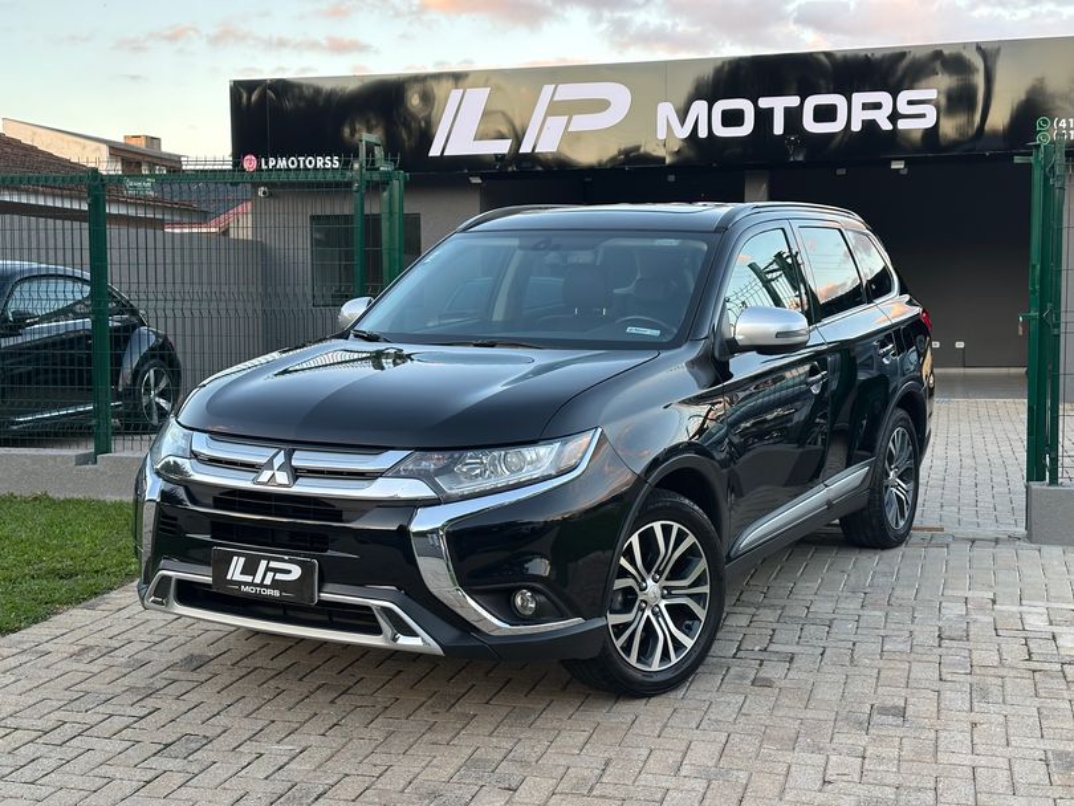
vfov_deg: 30.3
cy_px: 403
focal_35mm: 48
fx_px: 1490
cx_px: 537
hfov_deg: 39.6
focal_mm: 6.86
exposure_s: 1/118
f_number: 1.78
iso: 80
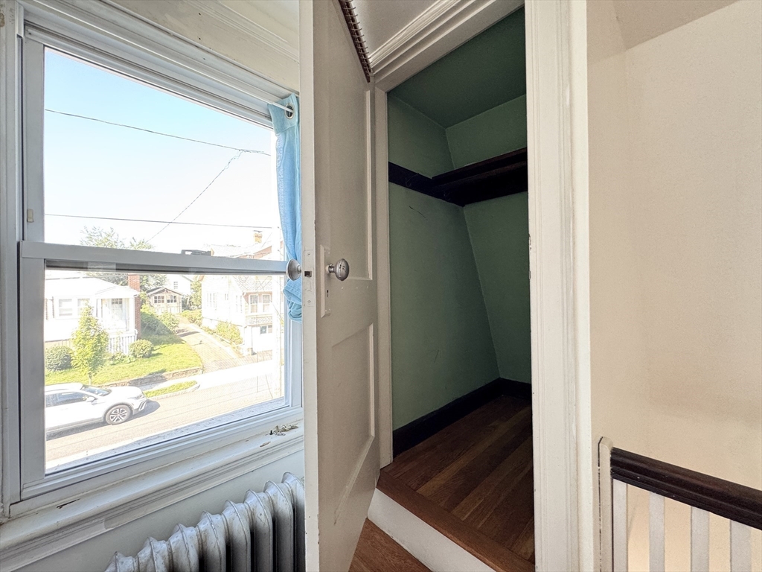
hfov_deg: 102.1
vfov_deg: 85.7
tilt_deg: -0.2
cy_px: 286
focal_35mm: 14
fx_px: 308
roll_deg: +0.7
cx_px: 381
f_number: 2.2
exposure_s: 1/99
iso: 160
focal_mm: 2.22
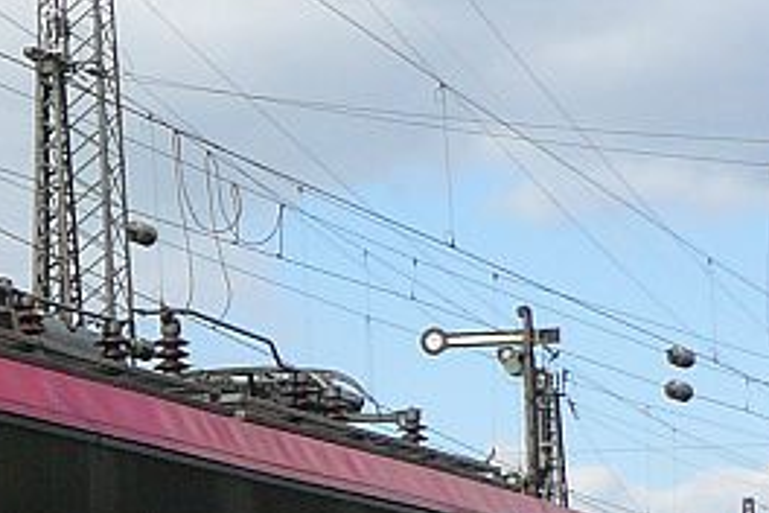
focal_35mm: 170
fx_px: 3631
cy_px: 516
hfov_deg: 11.0
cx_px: -749
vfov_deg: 8.0
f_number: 5.6
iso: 100
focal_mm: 6
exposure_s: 1/400
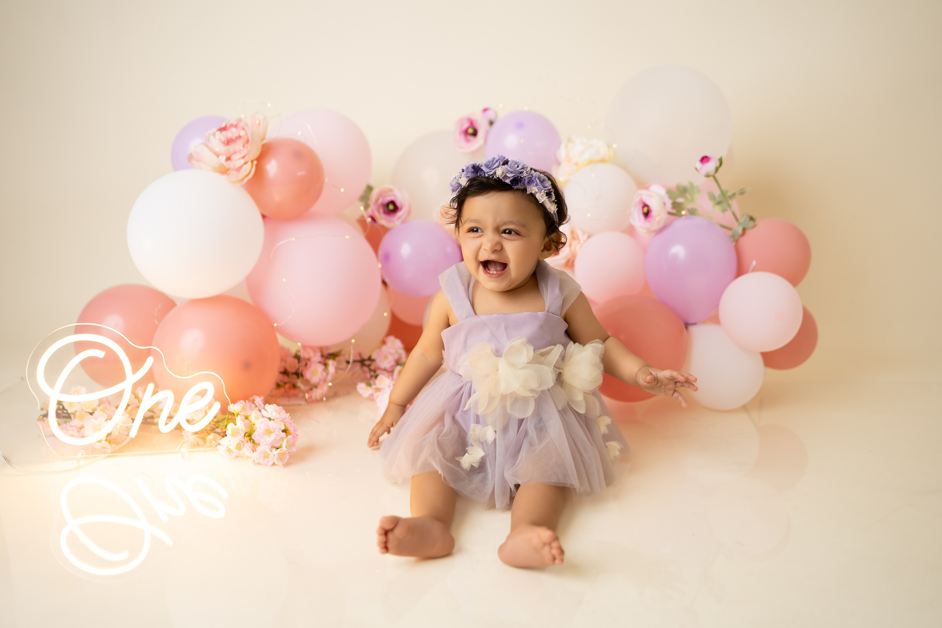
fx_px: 916
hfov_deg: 54.4
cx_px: 471
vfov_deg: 37.9
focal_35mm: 35
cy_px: 314
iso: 100
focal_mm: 35
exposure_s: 1/160
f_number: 1.8
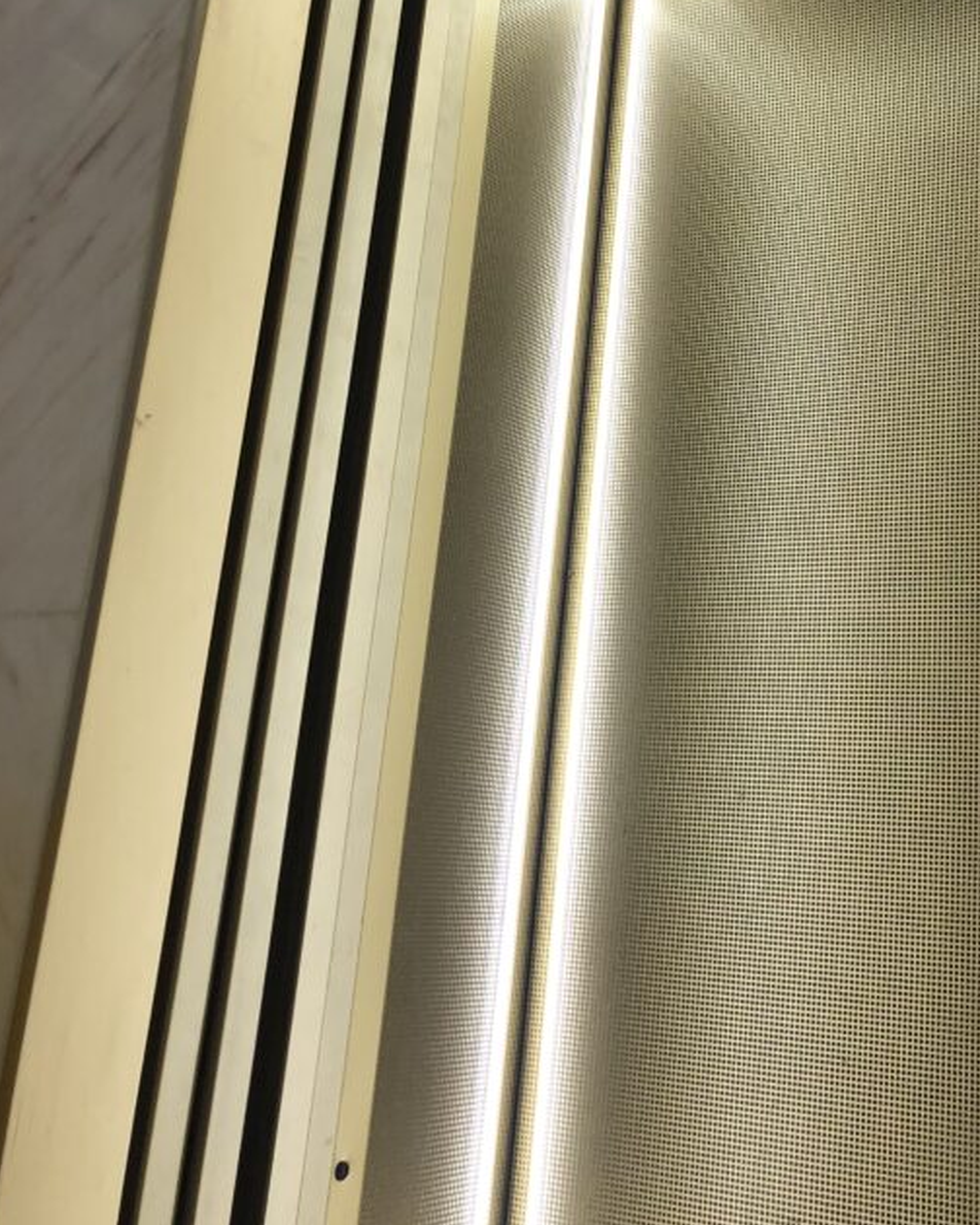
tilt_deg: +16.5
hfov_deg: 32.2
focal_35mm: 46
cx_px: 733
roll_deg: -4.1
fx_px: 1668
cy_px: 325
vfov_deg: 39.4
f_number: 1.8
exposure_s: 1/31
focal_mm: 3.99
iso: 32
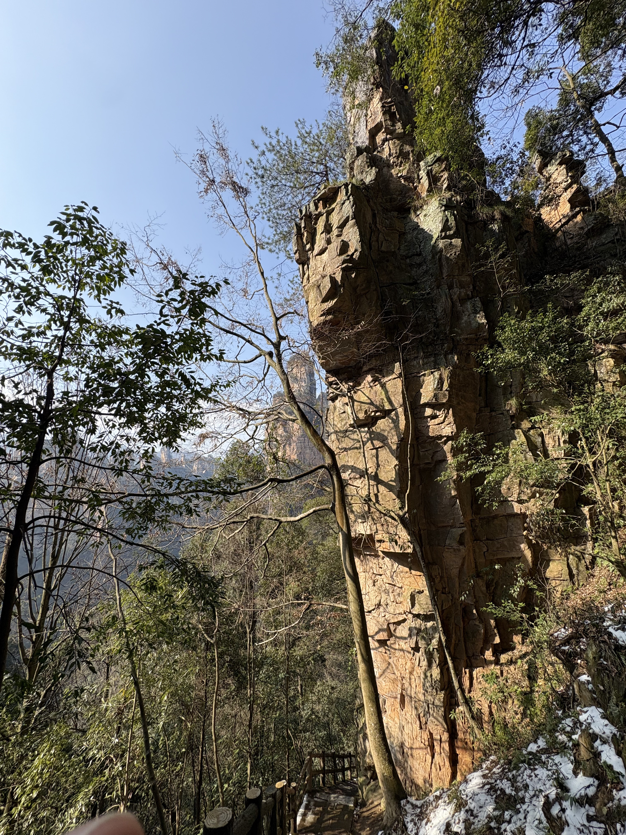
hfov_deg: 85.7
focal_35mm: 14
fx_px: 338
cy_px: 418
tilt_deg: +15.0
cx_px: 313
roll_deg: +0.8
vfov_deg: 102.1
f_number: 2.2
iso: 50
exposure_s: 1/821
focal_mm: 2.22
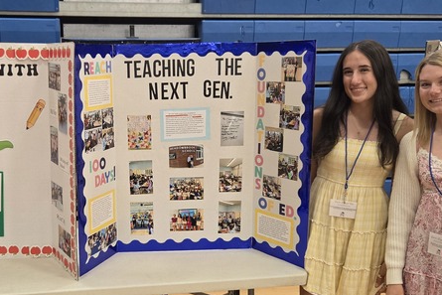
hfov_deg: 44.7
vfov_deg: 31.2
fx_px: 528
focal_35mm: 43
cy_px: 163
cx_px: 142
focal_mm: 5.4
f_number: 1.8
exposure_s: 1/120
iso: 400
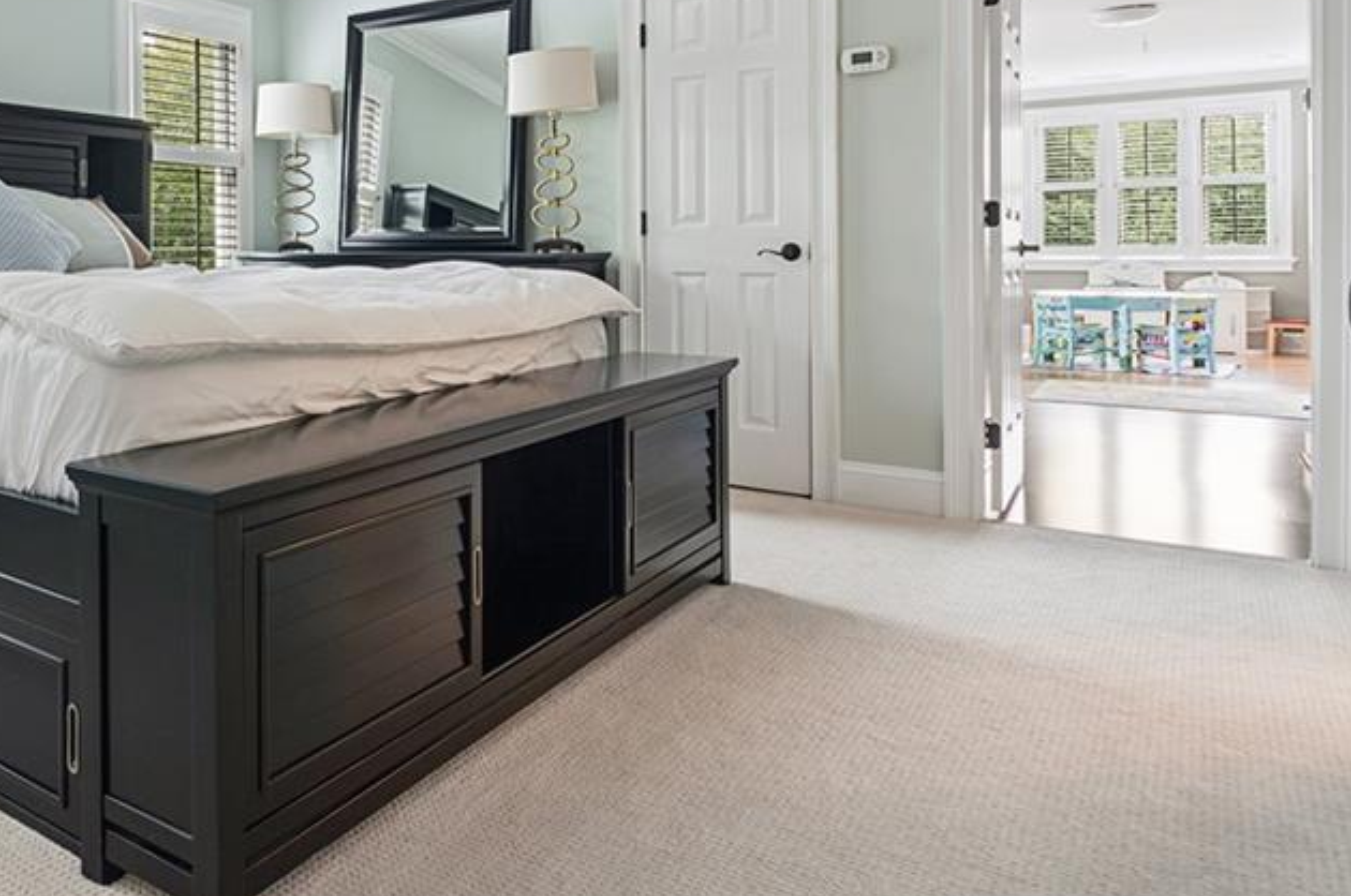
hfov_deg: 61.9
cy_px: 251
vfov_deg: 46.7
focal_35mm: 27
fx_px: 1005
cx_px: 259
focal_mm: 11
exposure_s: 1/1.67
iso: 200
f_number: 11
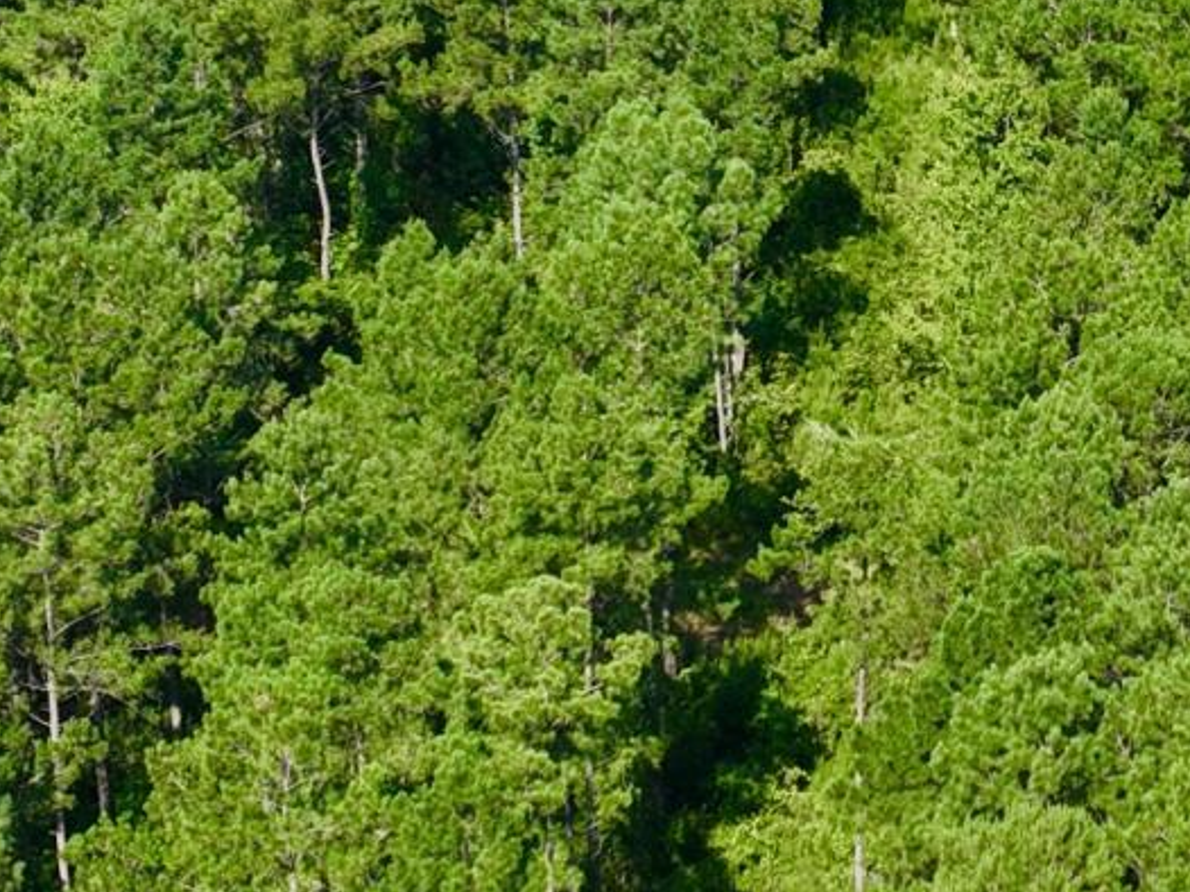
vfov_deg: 10.8
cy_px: 214
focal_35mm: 137
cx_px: 1113
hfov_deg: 14.2
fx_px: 4708
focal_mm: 12.29
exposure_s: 1/1250
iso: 100
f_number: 2.8
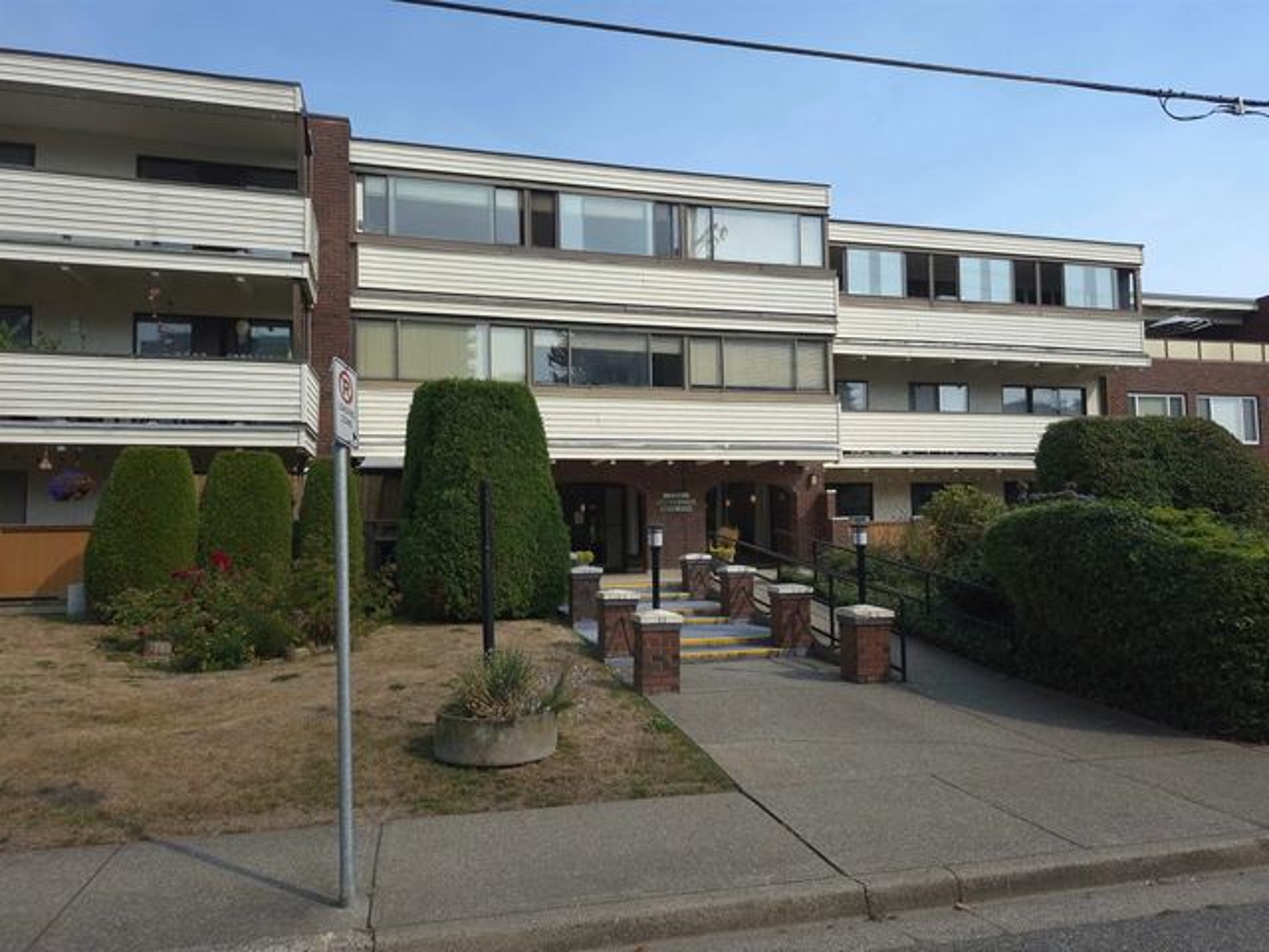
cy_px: 476
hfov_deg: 73.9
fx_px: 843
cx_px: 634
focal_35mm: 23
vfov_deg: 58.9
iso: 50
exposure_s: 1/1712
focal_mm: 5.4
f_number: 1.8
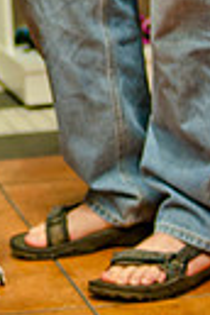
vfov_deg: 11.2
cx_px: -118
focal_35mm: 183
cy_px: 7
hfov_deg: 7.4
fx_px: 1599
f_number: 2
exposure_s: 1/160
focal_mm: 35
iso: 640
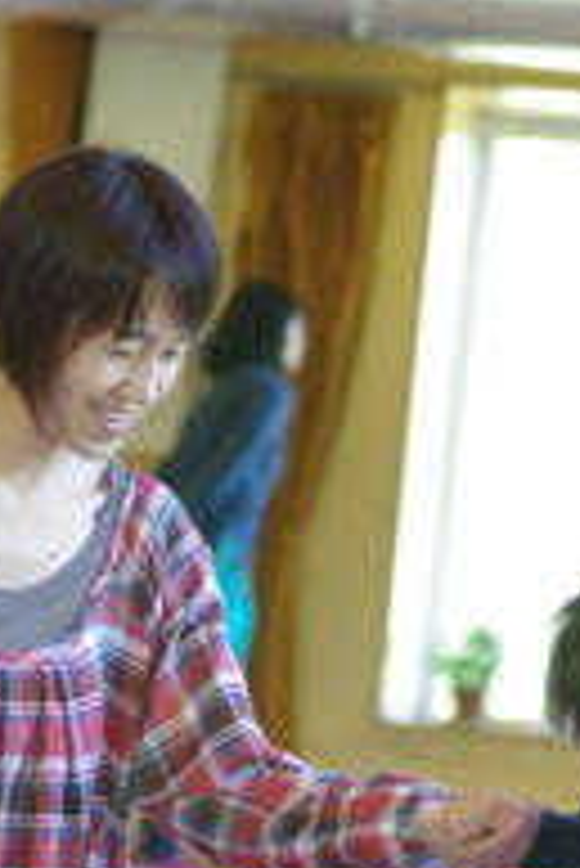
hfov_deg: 4.9
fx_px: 6754
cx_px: 492
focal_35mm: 280
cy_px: 859
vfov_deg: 7.3
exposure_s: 1/320
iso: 3200
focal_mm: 90
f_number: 3.5
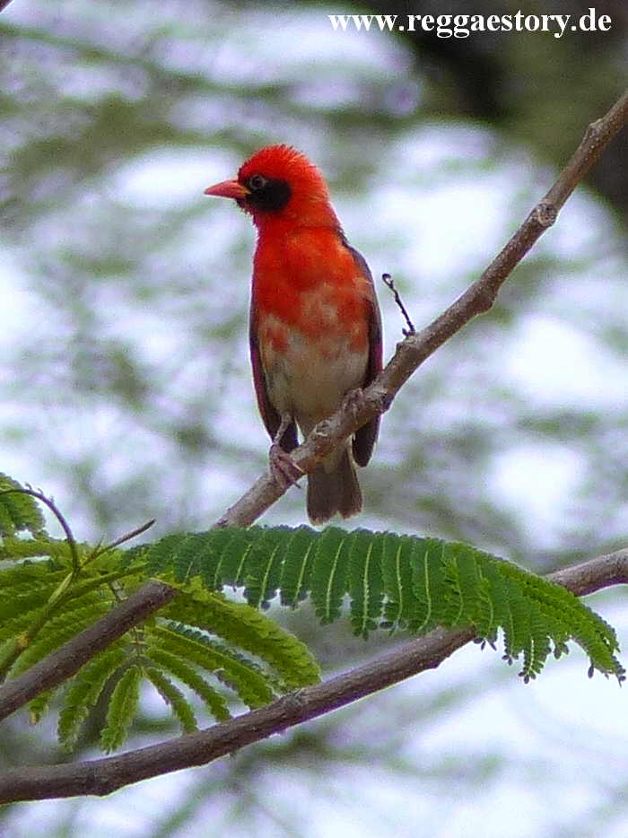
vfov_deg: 3.3
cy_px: 419
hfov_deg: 2.5
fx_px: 14520
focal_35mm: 600
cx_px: 314
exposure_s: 1/640
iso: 100
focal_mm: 108
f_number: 3.2
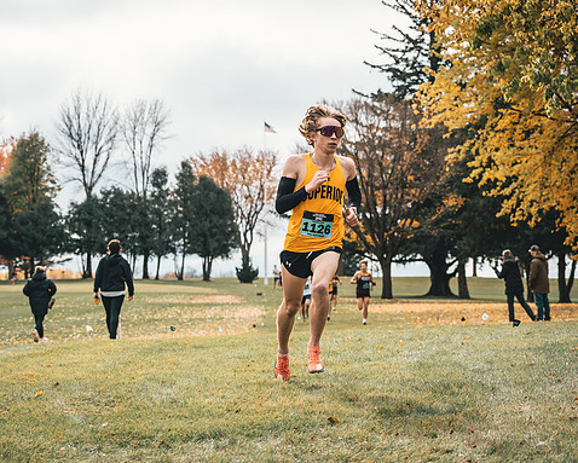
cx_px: 273
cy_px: 232
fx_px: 1951
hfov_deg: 16.8
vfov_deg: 13.5
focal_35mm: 114
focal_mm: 100
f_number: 6.3
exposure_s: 1/1250
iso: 400
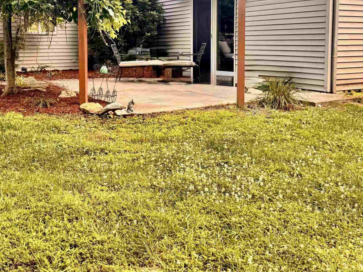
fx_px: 441
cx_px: 163
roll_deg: +0.7
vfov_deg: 33.8
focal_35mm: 42
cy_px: 75
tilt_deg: -5.1
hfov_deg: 44.7
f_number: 1.78
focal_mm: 6.76
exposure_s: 1/213
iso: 64
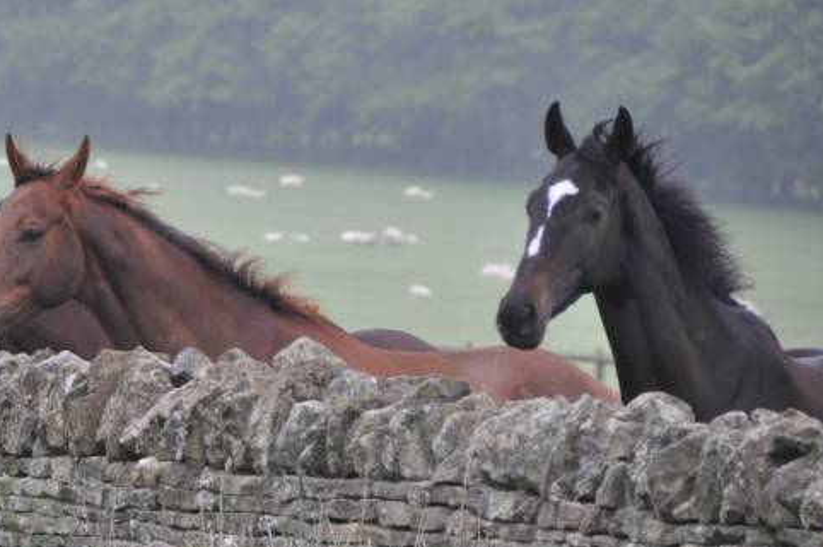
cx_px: 155
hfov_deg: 4.1
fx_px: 11369
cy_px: 233
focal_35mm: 498
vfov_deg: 2.8
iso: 800
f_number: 5.6
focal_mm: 200
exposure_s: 1/125
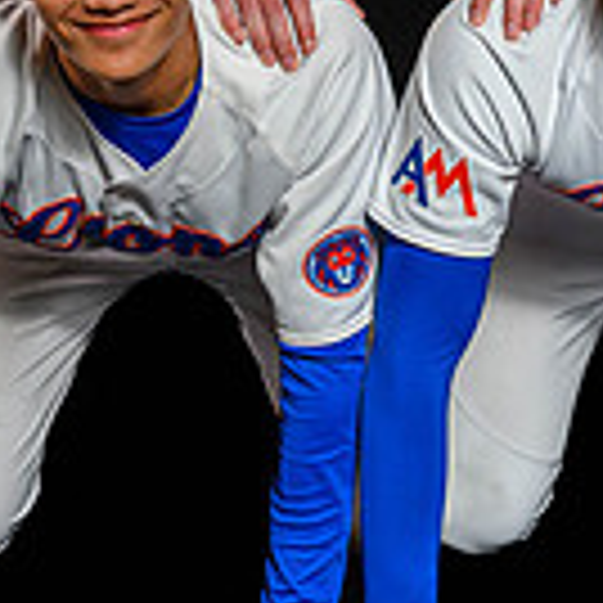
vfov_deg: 11.7
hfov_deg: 11.7
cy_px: 87
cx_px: 545
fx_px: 2917
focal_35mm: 148
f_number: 5
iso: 80
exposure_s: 1/160
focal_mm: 29
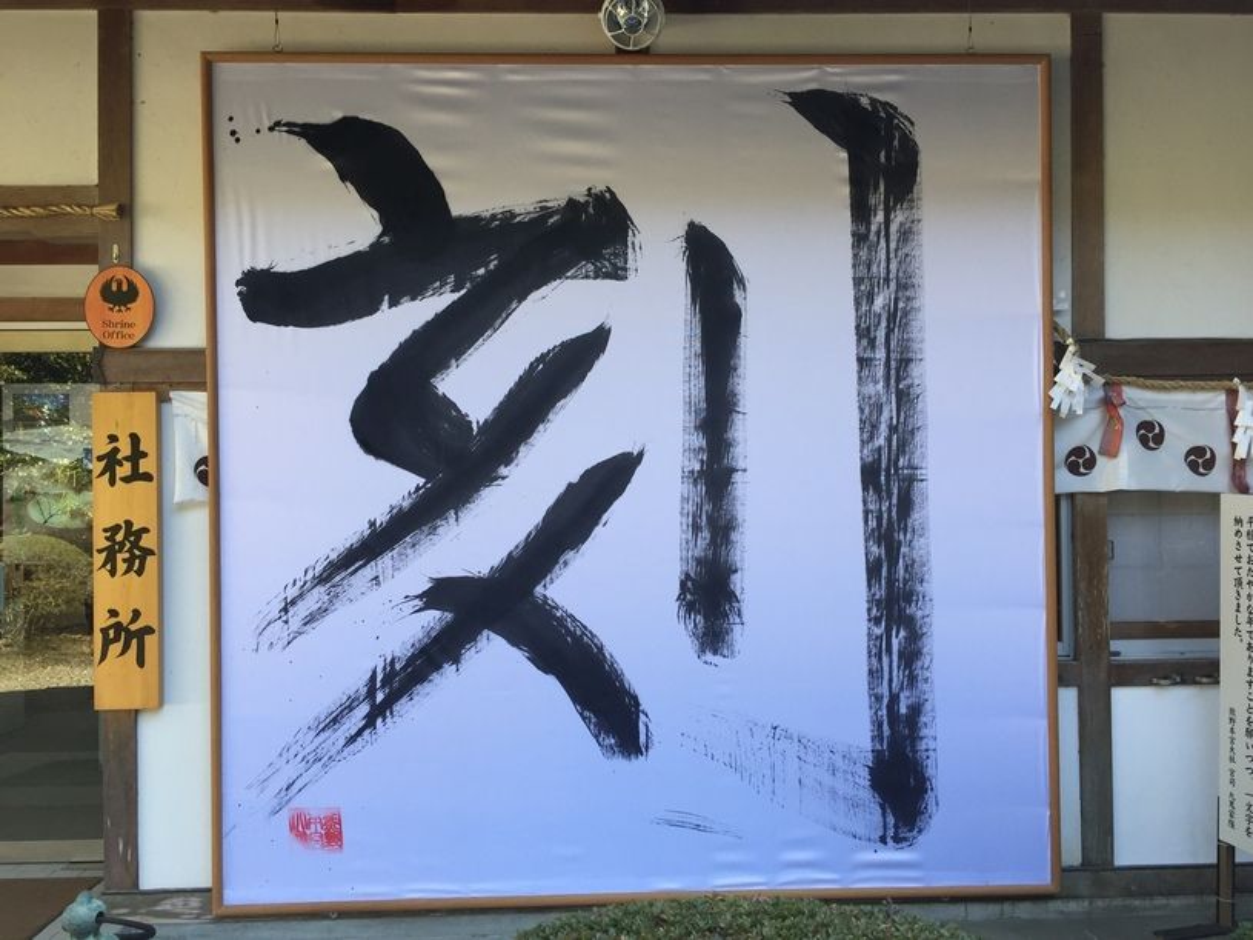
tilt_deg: +1.2
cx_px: 626
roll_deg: +0.7
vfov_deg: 48.2
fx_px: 1050
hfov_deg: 61.7
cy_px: 470
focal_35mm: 29
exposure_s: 1/120
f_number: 2.2
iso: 40
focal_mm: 4.15
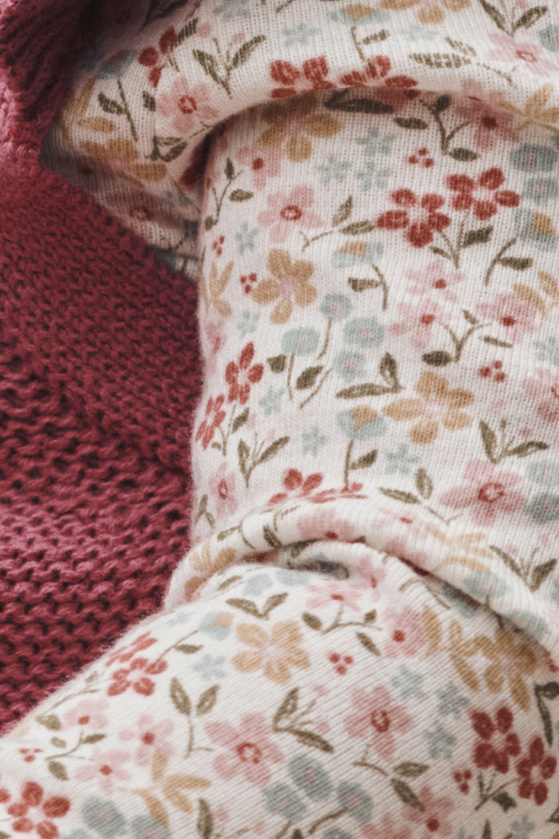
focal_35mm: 886
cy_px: -7
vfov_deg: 2.3
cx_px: -32
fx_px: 20635
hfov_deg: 1.6
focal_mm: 155
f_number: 5
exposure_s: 1/400
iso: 500
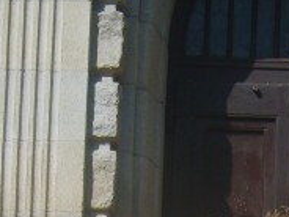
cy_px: 440
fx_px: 1269
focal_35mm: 152
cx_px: 184
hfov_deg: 13.0
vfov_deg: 9.1
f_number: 7.1
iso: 50
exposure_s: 1/250
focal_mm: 5.8
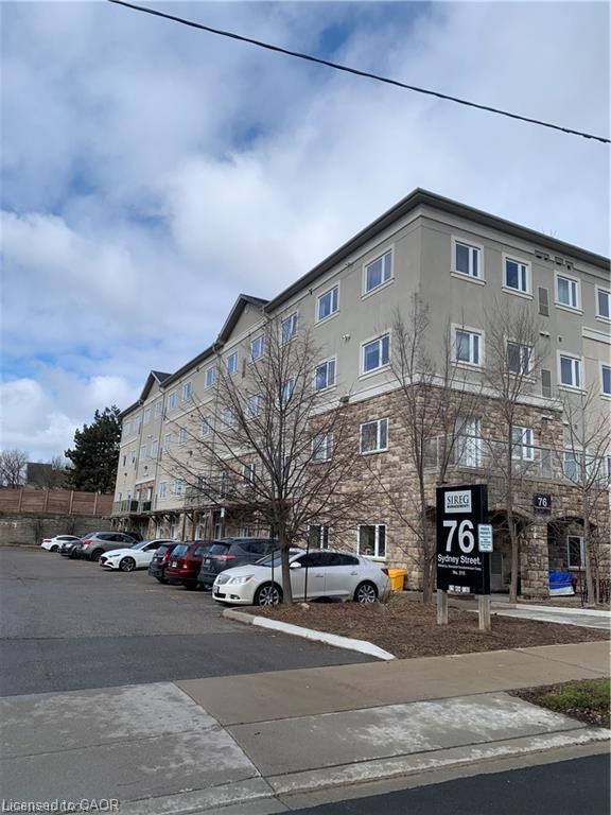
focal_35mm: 26
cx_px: 306
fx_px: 612
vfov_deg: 67.3
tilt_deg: +10.7
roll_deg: -3.3
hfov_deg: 53.1
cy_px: 408
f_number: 1.8
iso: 25
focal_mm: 4.25
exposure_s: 1/2481
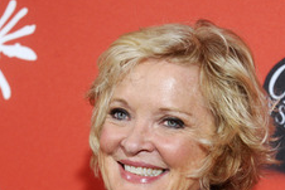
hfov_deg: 12.6
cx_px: 150
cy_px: 184
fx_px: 1291
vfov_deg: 8.4
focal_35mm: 163
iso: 1600
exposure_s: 1/320
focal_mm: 82
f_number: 5.6
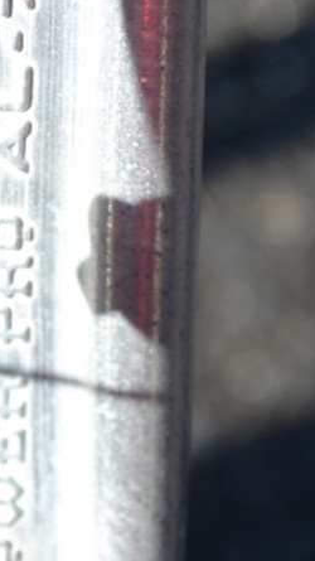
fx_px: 4621
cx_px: 4
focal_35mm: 311
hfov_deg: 3.9
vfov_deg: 6.9
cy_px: 258
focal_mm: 55
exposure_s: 1/160
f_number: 6.3
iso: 100
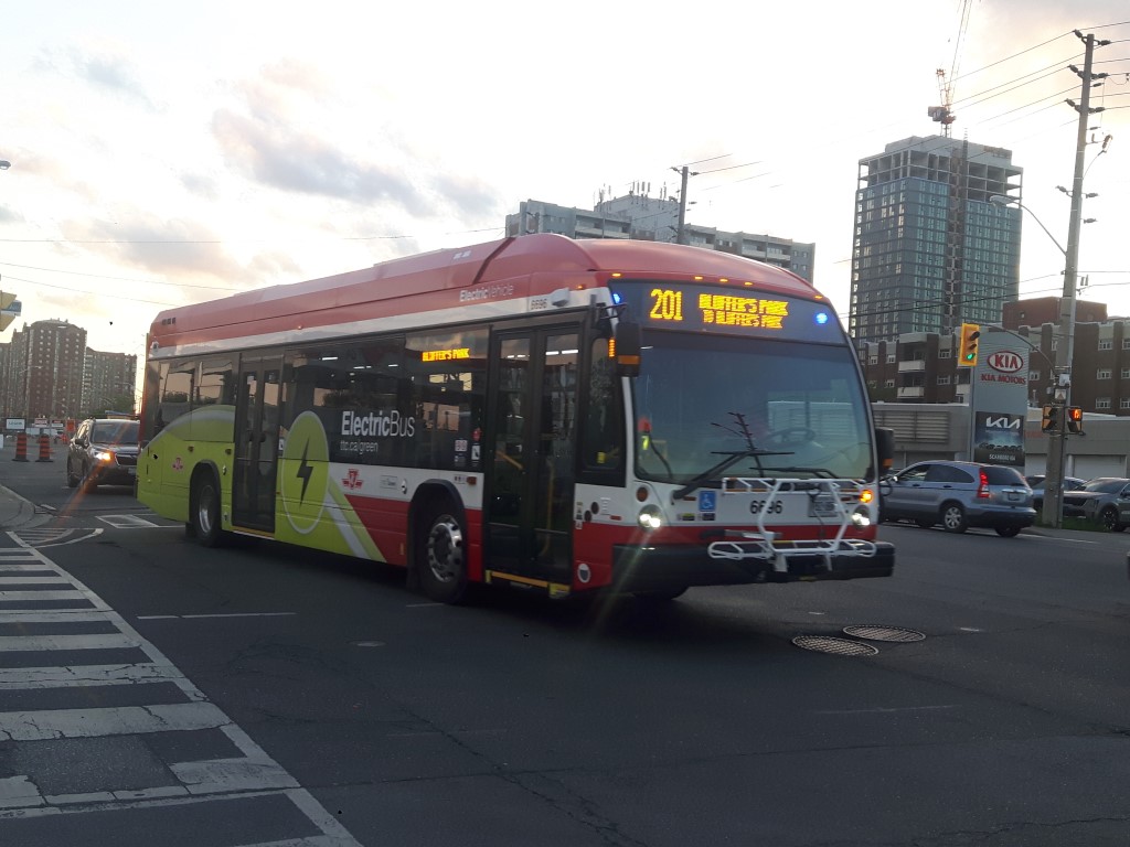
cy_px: 424
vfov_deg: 45.4
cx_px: 565
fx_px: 1012
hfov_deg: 58.4
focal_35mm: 31
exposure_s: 1/138
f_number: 1.9
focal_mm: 3.7
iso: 40
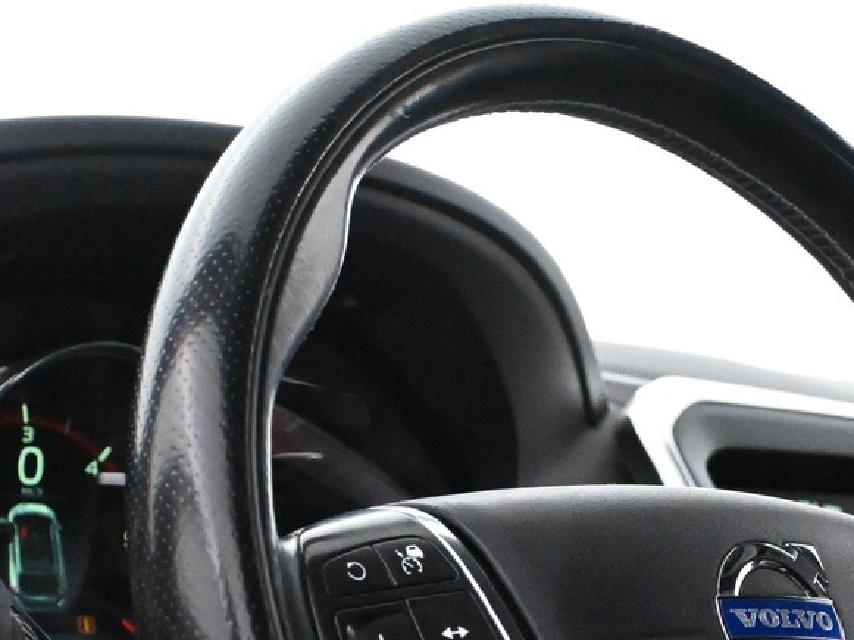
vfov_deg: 13.1
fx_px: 2729
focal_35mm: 111
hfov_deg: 17.6
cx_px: 710
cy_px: 697
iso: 9000
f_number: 4.5
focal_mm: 27.5
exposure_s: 1/60
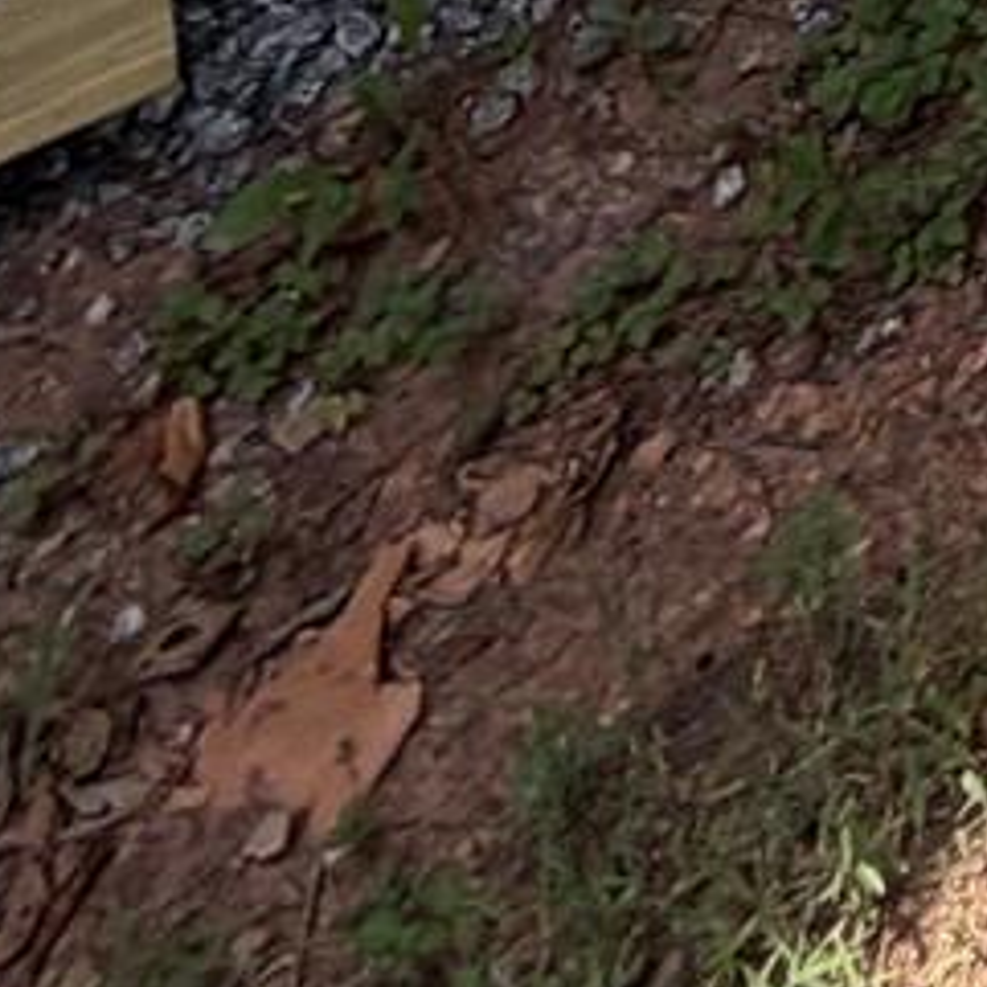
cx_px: 2105
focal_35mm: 79
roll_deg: -1.3
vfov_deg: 11.5
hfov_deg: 15.9
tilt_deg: -4.4
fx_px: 2548
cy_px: -1978
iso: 64
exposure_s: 1/433
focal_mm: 2.22
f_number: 2.2
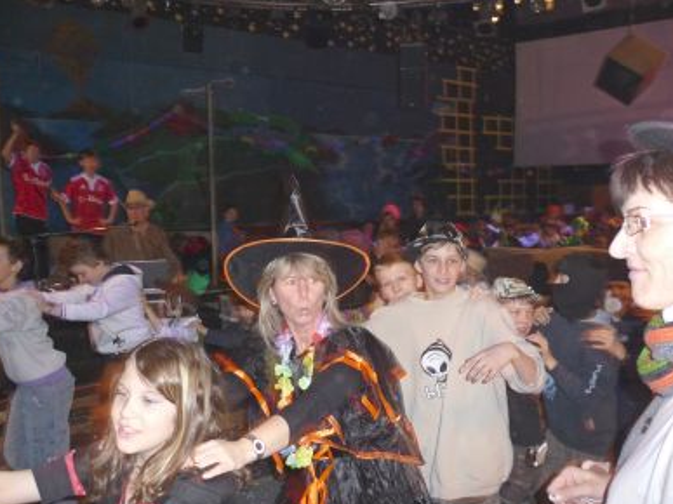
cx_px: 330
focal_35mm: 31
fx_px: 603
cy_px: 257
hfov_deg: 58.4
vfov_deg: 45.4
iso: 320
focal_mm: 5
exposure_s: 1/8
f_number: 3.4
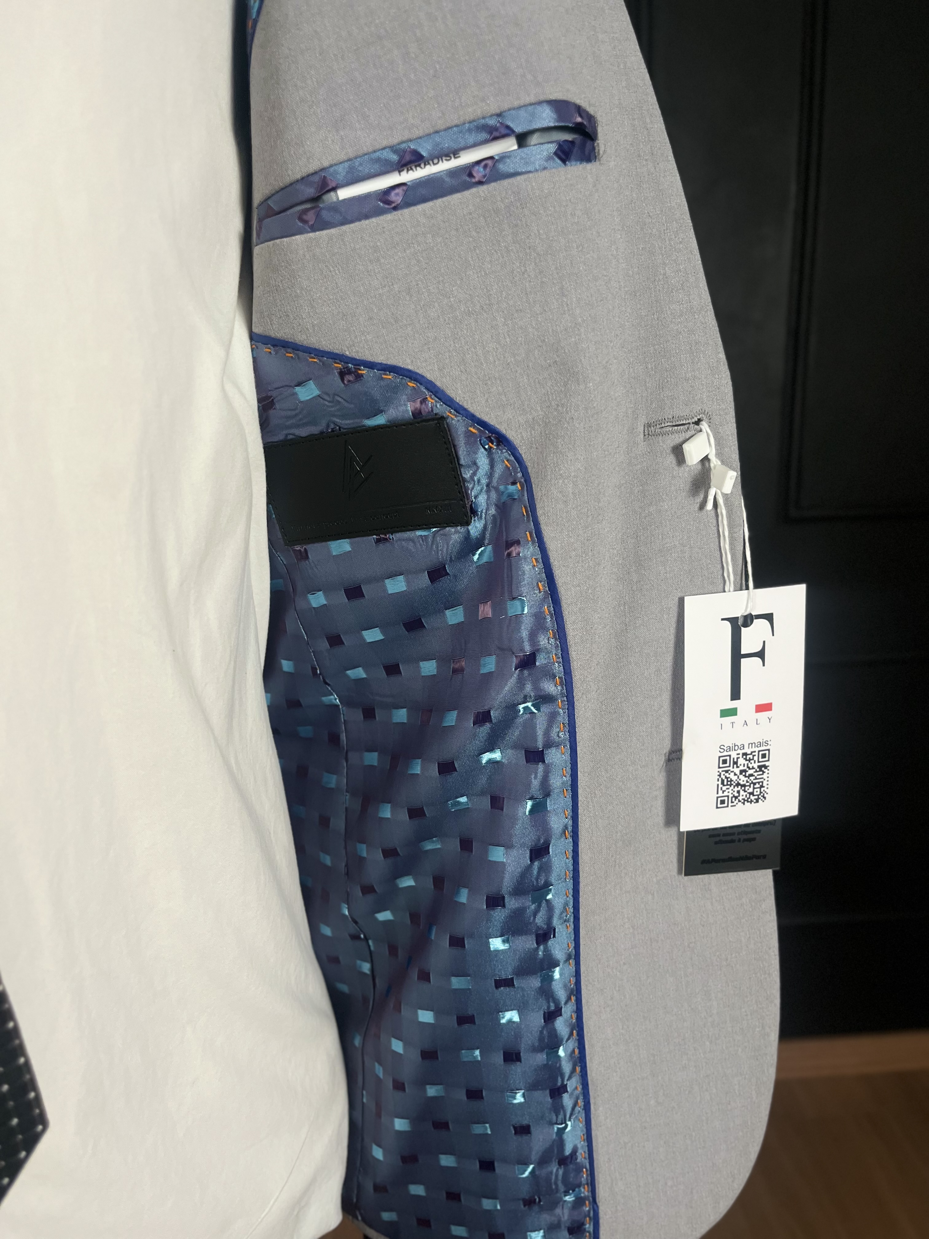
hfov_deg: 53.1
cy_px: 620
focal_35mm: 26
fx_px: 930
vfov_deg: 67.3
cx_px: 464
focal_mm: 5.1
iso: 125
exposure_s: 1/60
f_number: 1.6
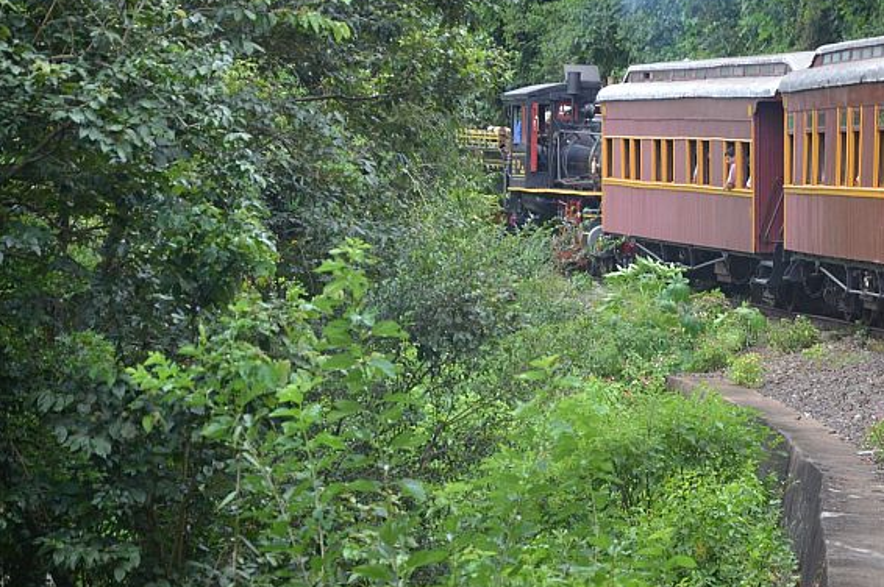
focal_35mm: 195
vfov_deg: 7.0
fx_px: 4773
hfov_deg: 10.6
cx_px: 544
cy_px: 239
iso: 500
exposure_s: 1/250
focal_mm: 105
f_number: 5.6
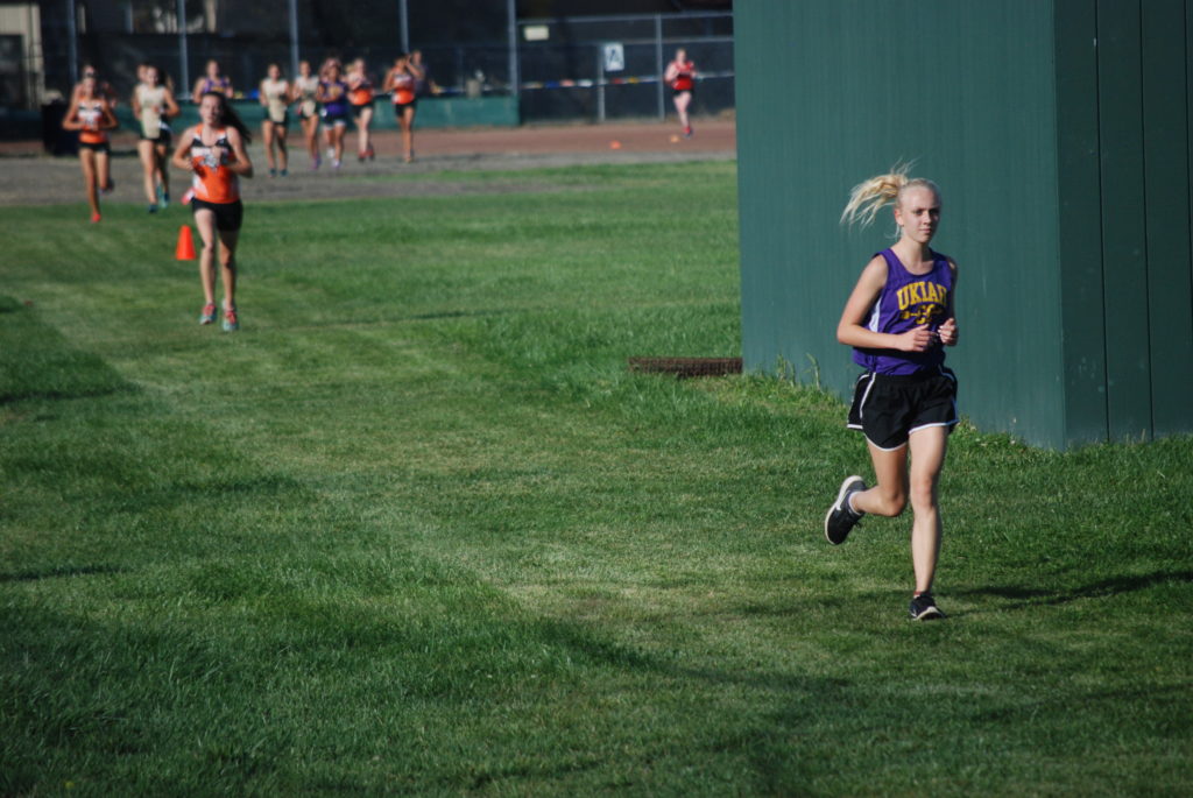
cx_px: 596
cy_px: 399
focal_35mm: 300
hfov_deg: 6.9
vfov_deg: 4.6
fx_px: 9951
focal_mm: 200
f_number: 5.6
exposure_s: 1/1600
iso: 400
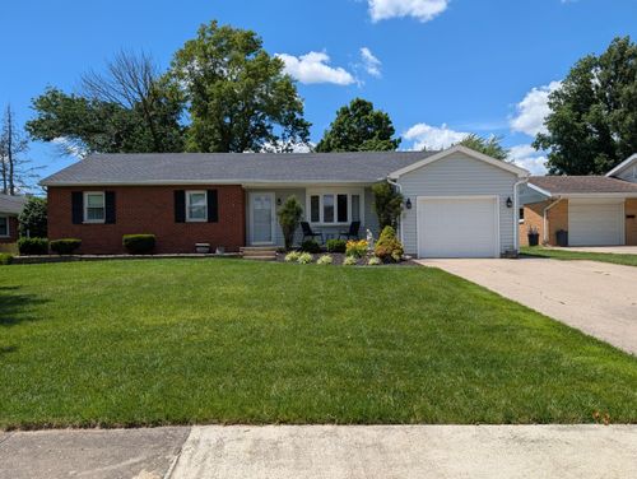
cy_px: 240
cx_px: 318
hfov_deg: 71.5
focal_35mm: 24
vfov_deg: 56.9
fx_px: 442
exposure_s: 1/1435
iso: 21
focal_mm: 6.9
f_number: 1.68
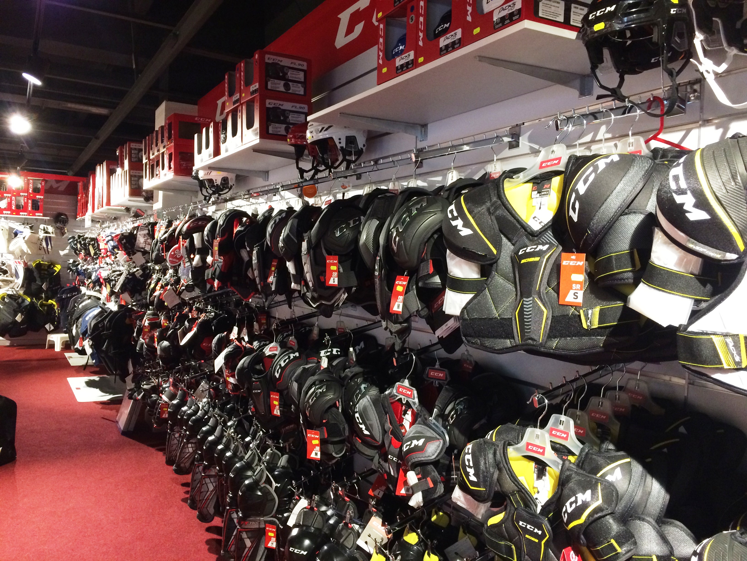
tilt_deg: -1.9
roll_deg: -1.6
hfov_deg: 61.7
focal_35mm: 29
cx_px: 374
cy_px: 280
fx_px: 626
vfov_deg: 48.2
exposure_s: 1/33
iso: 320
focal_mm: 4.15
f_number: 2.2
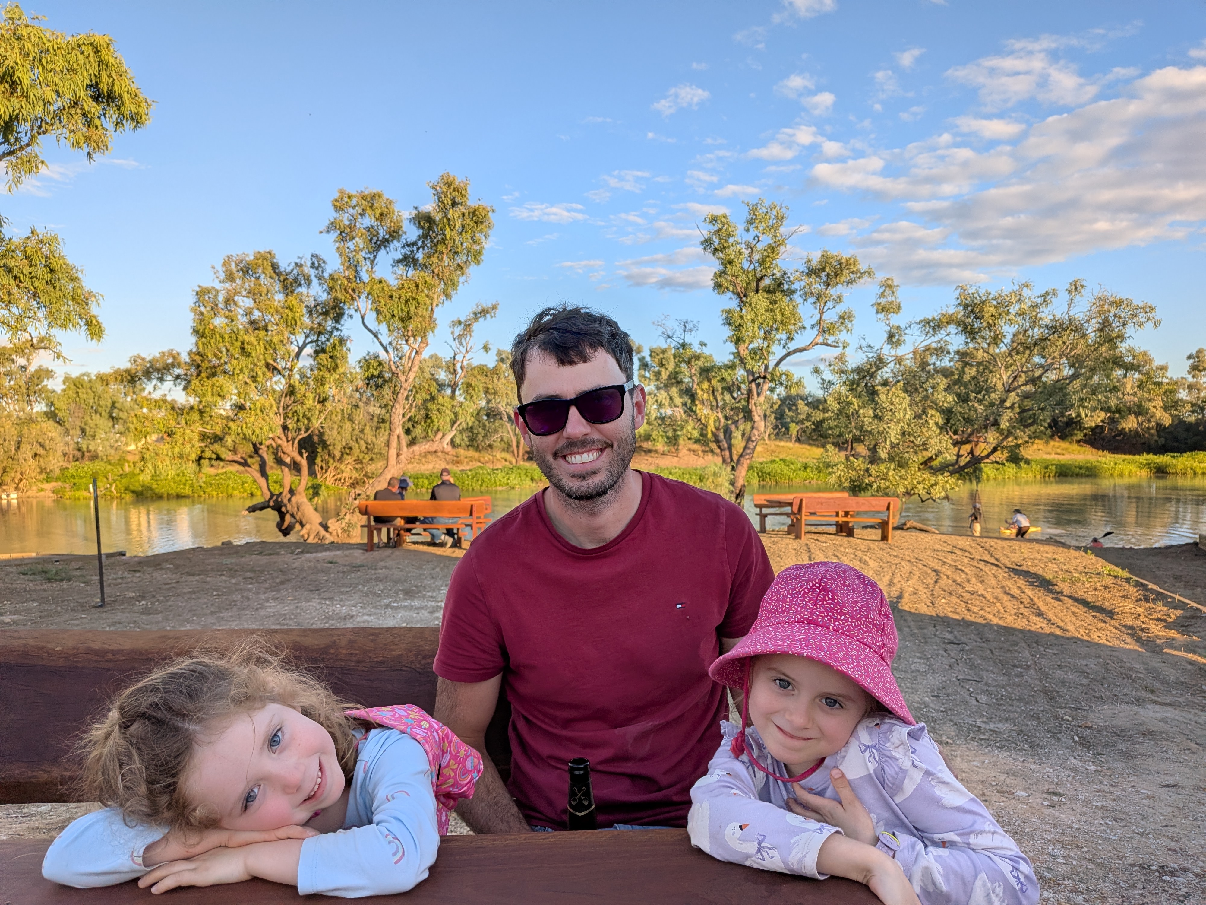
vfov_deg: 56.8
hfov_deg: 71.6
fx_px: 836
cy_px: 452
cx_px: 603
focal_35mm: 24
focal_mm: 4.53
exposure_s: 1/669
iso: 29
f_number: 1.7
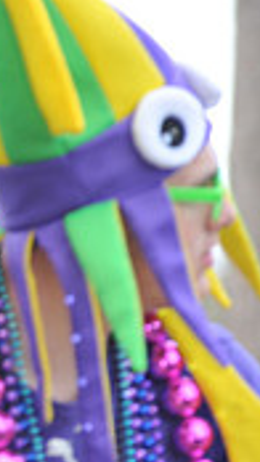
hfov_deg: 1.7
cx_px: -456
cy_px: 489
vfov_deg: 3.1
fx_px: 8559
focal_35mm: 699
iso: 250
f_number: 6.3
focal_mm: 200
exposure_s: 1/80
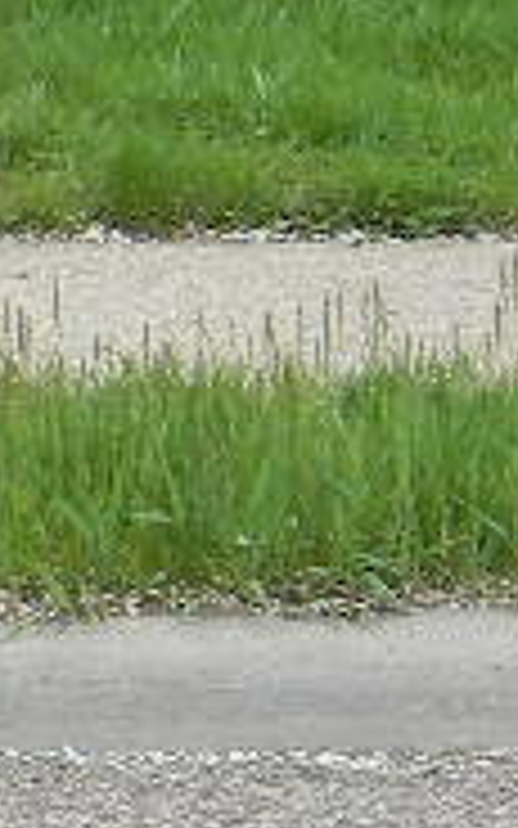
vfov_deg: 7.3
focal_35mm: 277
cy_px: -693
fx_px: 6257
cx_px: -982
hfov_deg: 4.6
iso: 80
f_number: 3.9
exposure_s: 1/192
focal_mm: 8.6
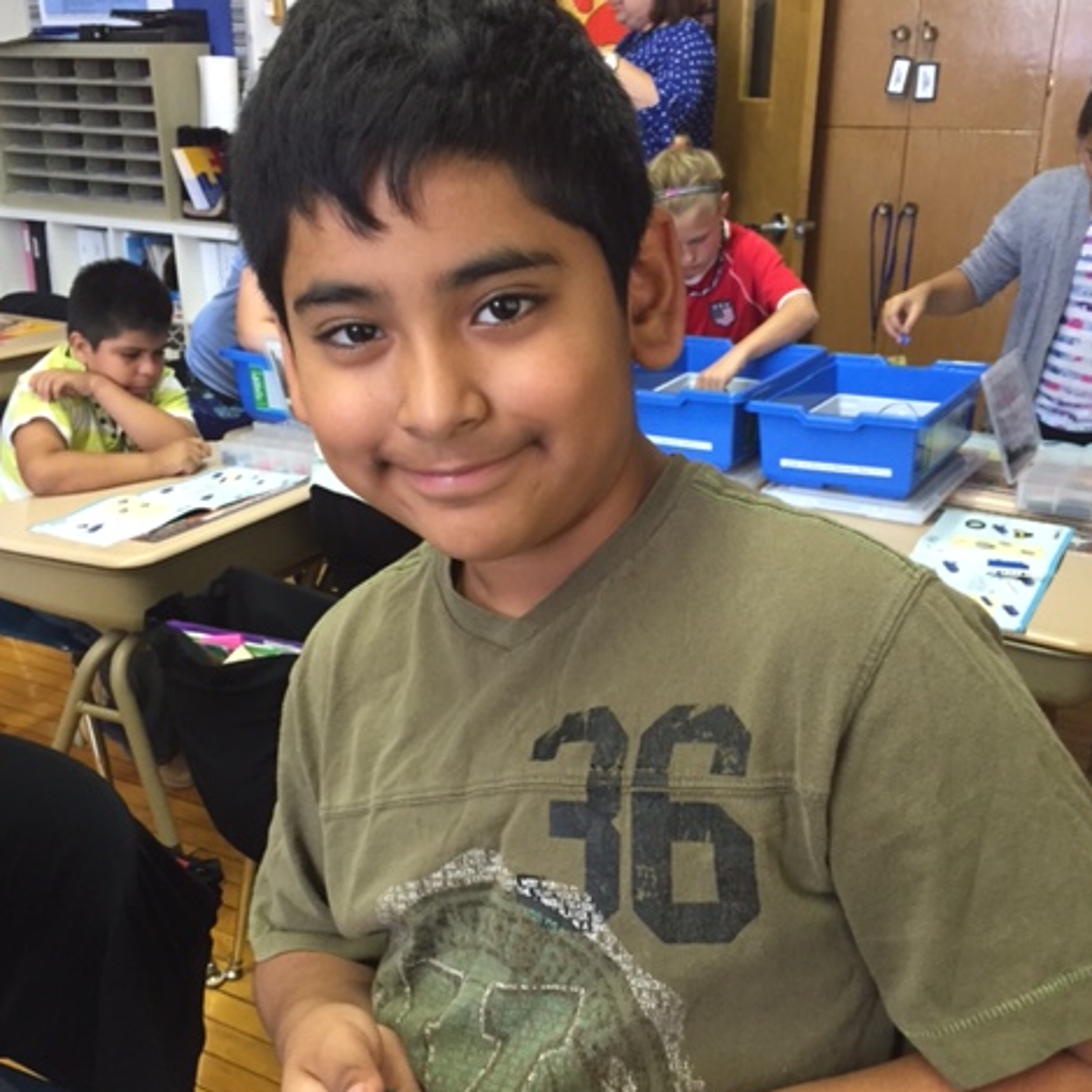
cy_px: 589
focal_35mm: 35
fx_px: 1249
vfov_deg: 47.2
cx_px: 549
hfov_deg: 47.2
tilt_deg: -20.2
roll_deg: -0.8
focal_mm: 4.15
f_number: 2.2
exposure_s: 1/30
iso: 200
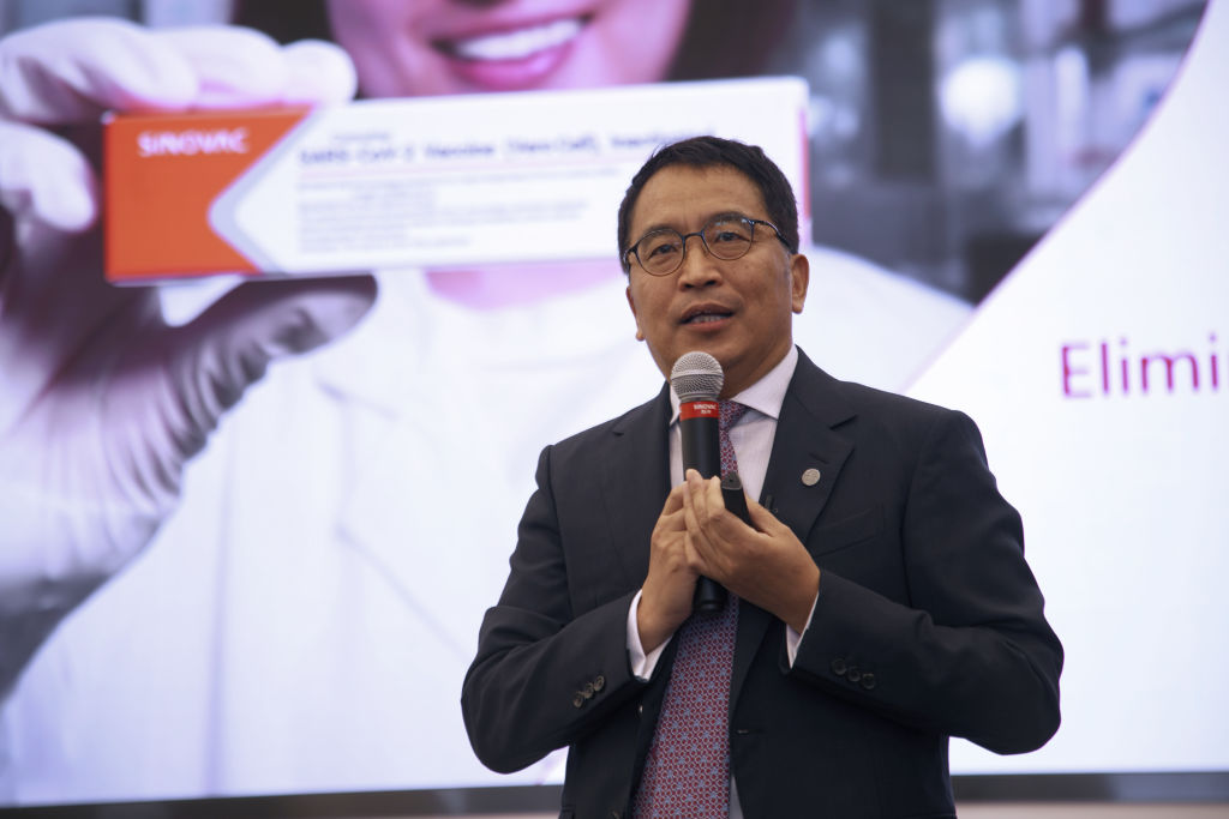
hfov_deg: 19.5
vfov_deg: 13.0
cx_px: 614
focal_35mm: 105
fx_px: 3585
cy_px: 410
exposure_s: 1/40
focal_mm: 105
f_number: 4
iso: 160
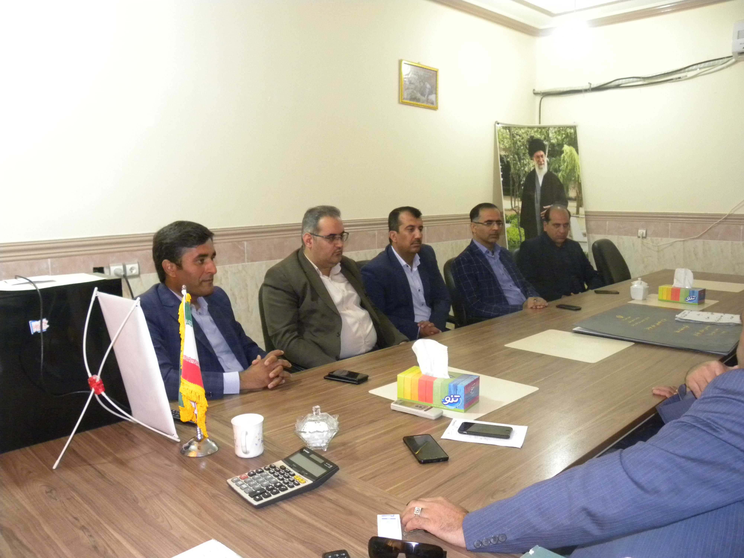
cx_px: 372
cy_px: 279
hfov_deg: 61.7
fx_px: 623
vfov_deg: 48.2
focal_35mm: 29
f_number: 2.8
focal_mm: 5.2
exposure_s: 1/30
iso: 400
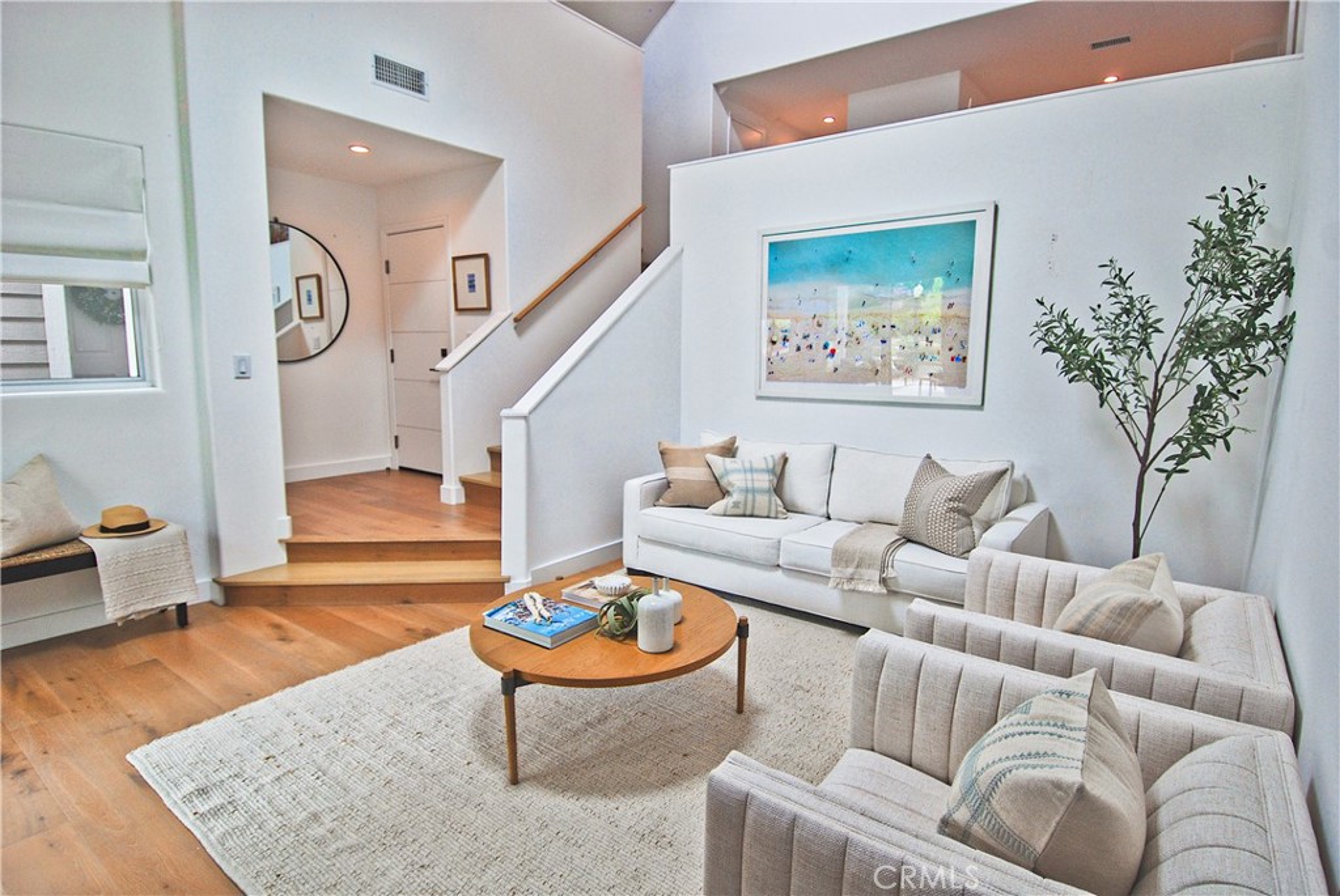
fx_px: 671
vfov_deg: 67.5
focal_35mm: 18
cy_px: 448
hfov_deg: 89.9
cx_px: 670
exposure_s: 1/125
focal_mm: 12
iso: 200
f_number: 4
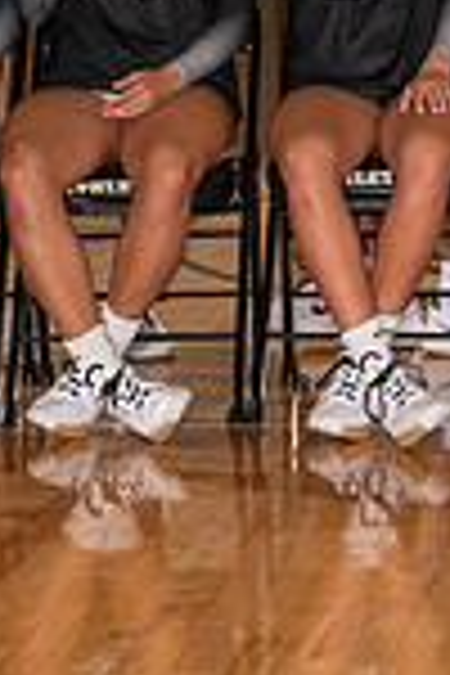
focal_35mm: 192
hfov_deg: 6.9
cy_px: -150
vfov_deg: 10.5
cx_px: 954
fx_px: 3600
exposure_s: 1/250
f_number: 5.6
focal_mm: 35
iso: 250
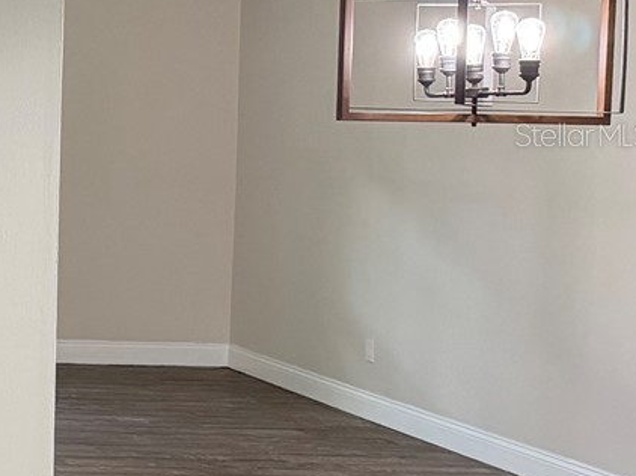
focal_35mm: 91
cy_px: 134
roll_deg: -0.3
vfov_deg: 16.2
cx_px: -549
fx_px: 1671
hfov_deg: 17.2
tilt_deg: -2.1
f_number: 1.78
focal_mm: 6.76
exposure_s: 1/120
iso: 400
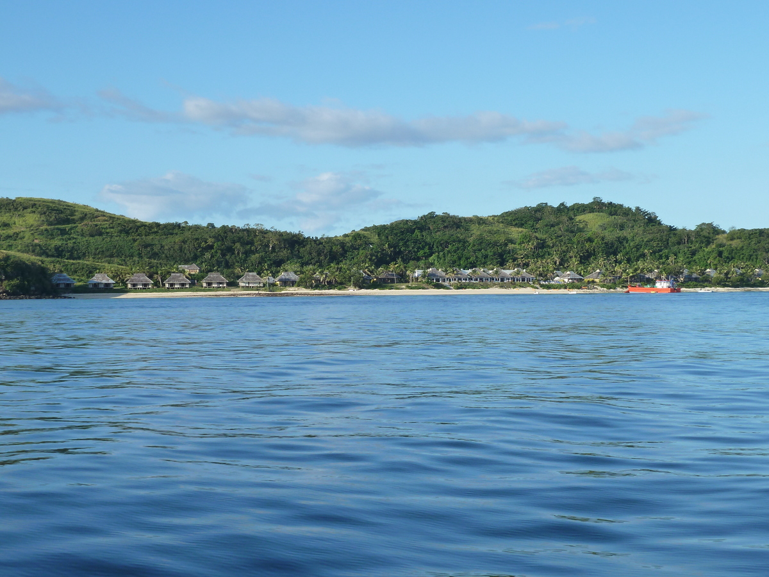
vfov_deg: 26.6
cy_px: 288
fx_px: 1222
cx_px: 384
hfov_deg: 34.9
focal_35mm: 55
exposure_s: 1/400
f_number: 4.5
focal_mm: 9.1
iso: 125
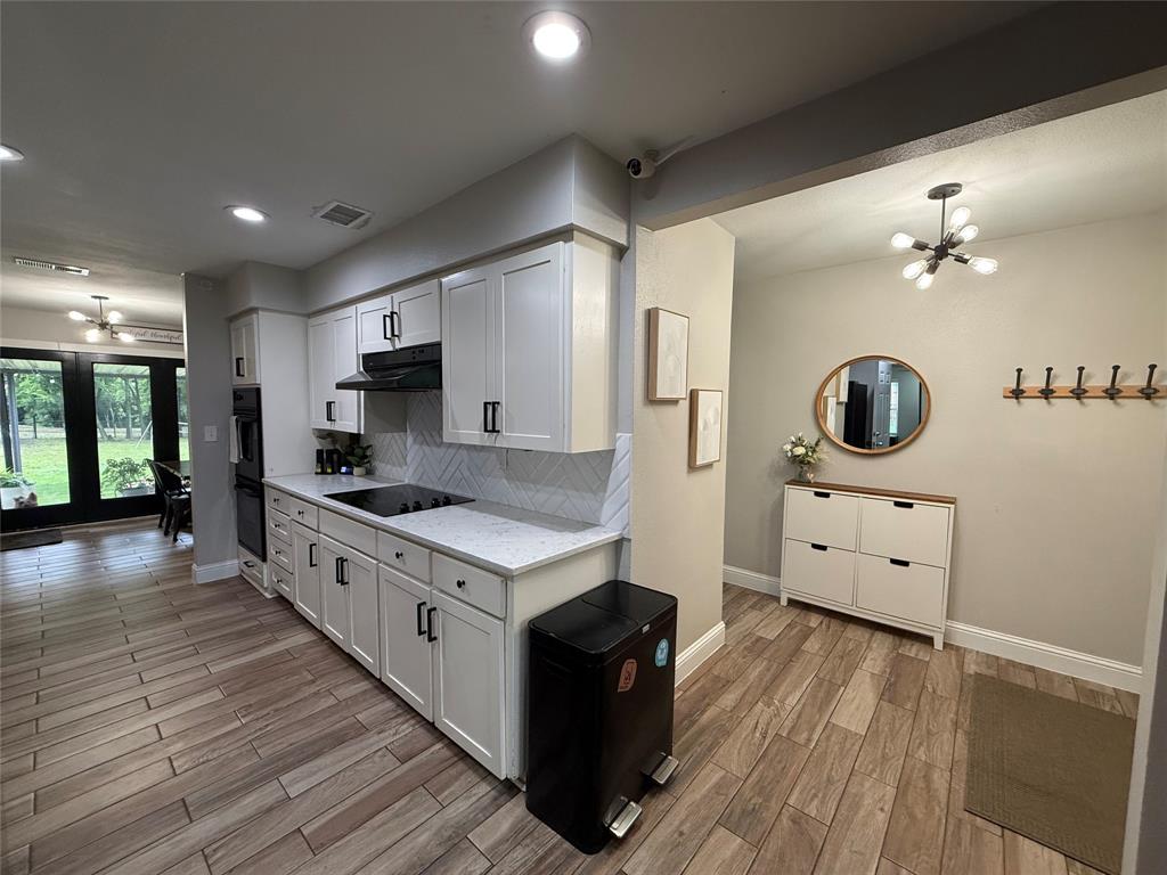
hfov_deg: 102.1
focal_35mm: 14
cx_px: 584
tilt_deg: -3.8
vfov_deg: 85.7
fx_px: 472
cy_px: 438
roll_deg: -1.0
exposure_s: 1/120
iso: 250
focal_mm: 2.22
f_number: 2.2
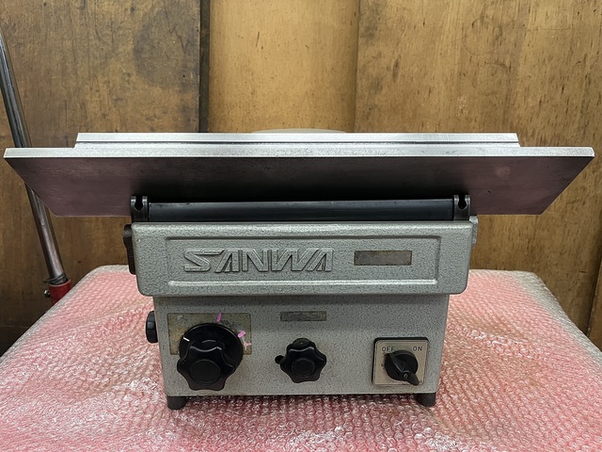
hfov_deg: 67.3
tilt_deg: -20.1
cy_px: 226
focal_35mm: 26
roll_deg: +0.0
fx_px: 452
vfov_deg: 53.1
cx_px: 301
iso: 160
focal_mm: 5.1
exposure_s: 1/60
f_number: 1.6
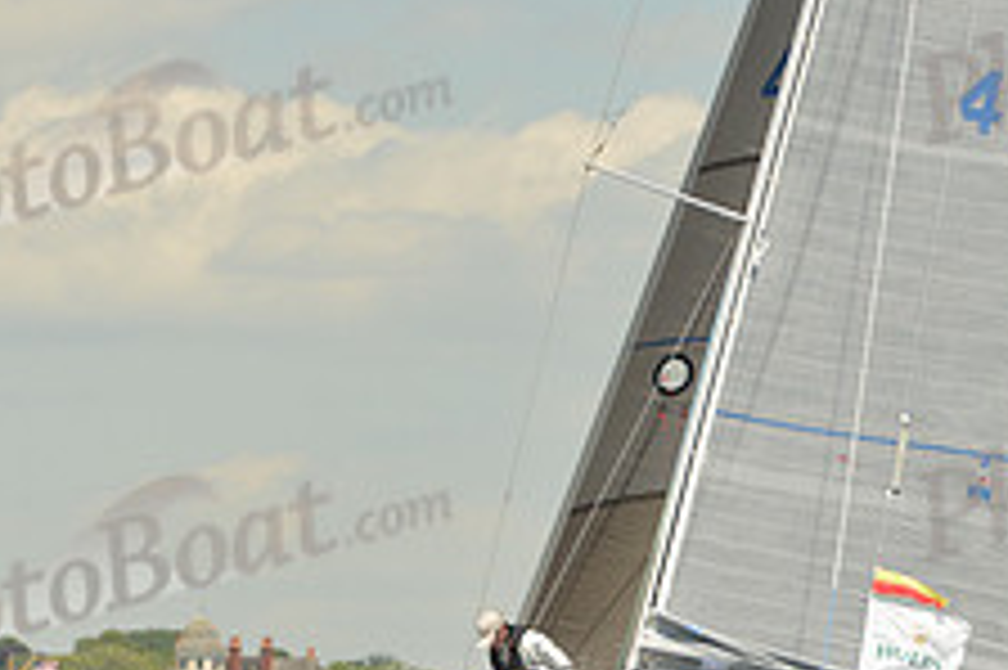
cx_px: 688
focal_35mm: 518
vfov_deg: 2.6
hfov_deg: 4.0
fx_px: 14493
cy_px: 740
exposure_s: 1/800
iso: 400
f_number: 5.6
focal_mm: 200
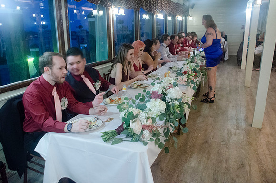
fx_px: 207
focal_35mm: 27
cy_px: 92
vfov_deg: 47.7
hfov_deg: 67.5
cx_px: 138
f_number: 3.5
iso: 1600
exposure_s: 1/15
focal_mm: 18
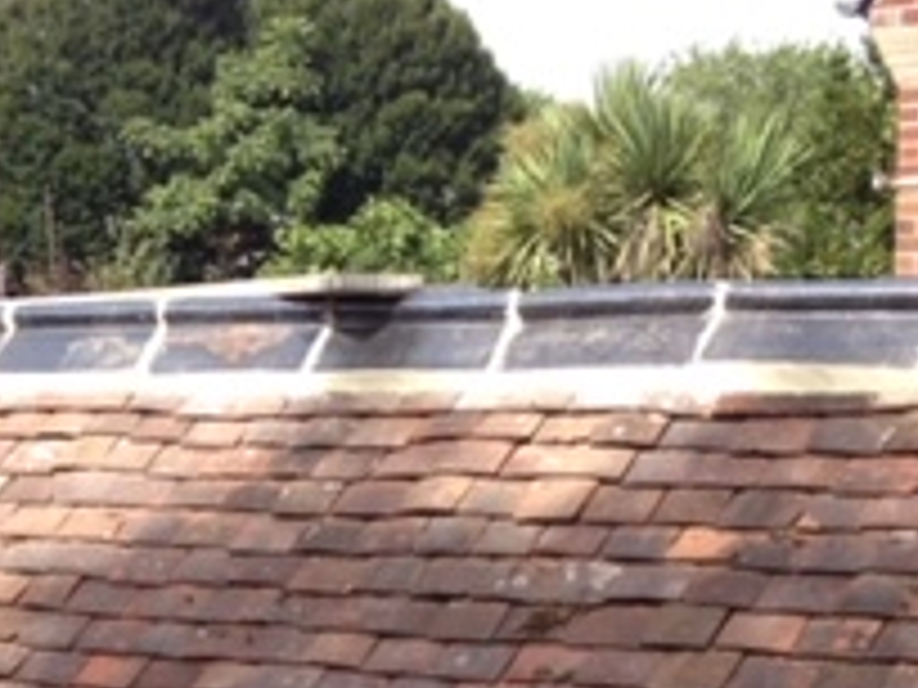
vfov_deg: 12.7
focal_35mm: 110
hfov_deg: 17.8
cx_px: 270
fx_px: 2917
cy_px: 1070
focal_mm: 4.28
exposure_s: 1/681
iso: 64
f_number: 2.4
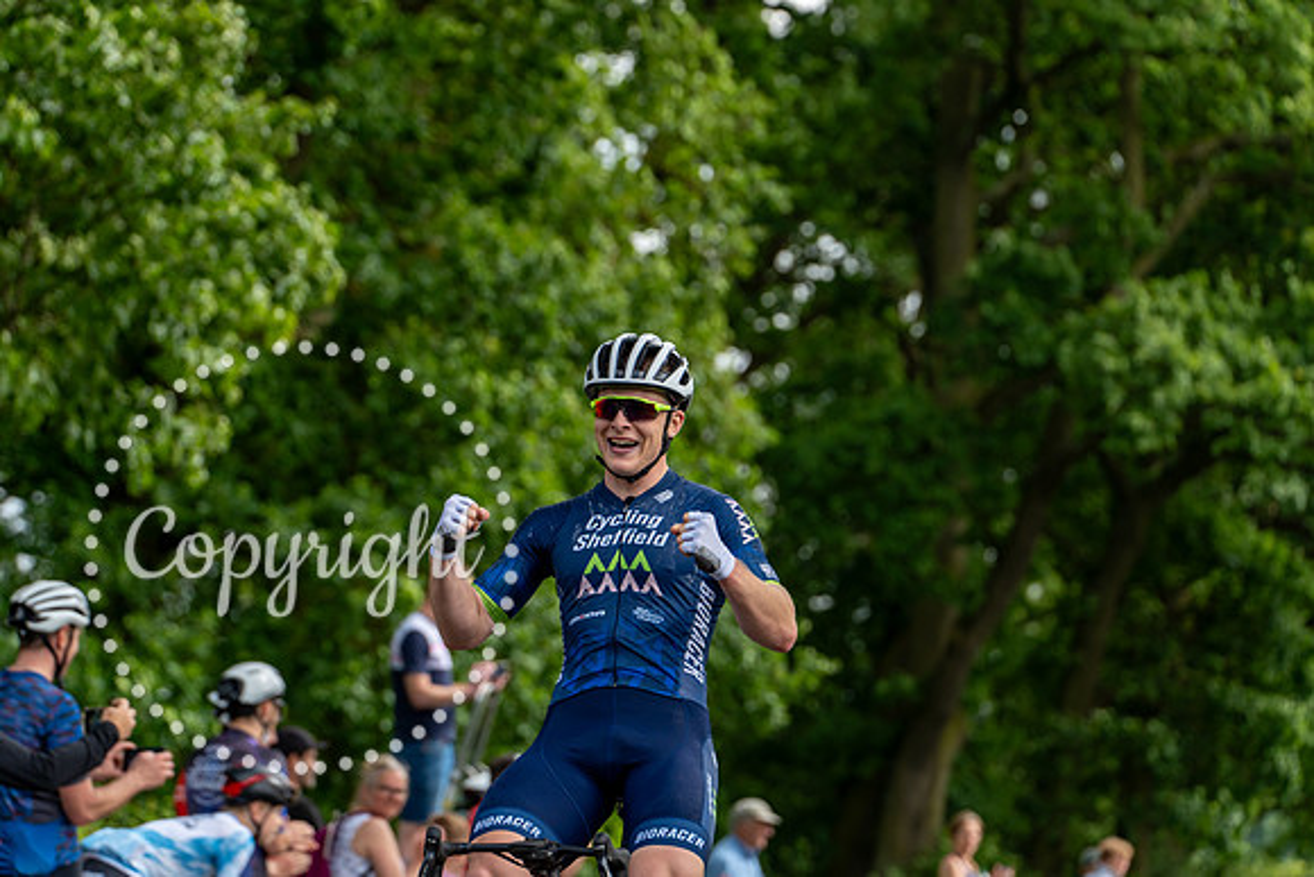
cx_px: 657
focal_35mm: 155
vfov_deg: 8.9
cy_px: 438
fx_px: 5659
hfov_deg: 13.2
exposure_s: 1/1000
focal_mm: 155
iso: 250
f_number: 4
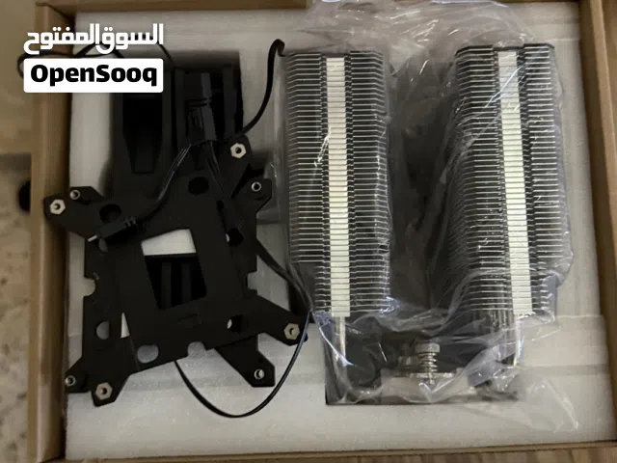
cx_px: 308
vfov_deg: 56.8
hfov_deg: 71.6
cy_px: 232
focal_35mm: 24
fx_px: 428
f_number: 1.78
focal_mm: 6.76
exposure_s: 1/25
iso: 1000
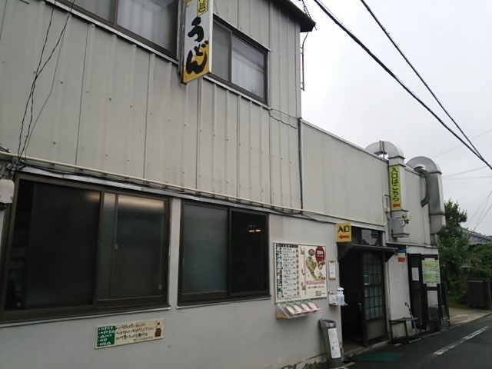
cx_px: 246
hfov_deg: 63.4
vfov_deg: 49.7
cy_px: 184
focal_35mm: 28
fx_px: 398
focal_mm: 4.21
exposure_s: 1/478
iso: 32
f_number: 2.5
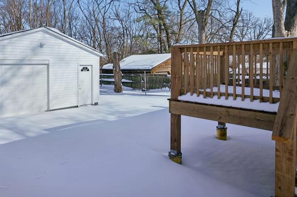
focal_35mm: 25
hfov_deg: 71.2
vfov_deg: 50.0
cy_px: 61
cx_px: 128
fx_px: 206
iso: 400
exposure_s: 1/3200
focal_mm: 14
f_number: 8
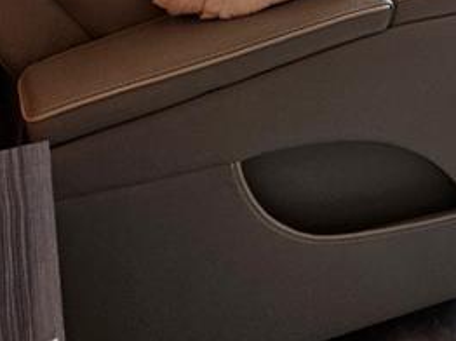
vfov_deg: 14.2
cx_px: 553
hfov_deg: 20.3
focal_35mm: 90
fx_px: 1184
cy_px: -296
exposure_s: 1/120
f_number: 1.8
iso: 320
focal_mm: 5.4
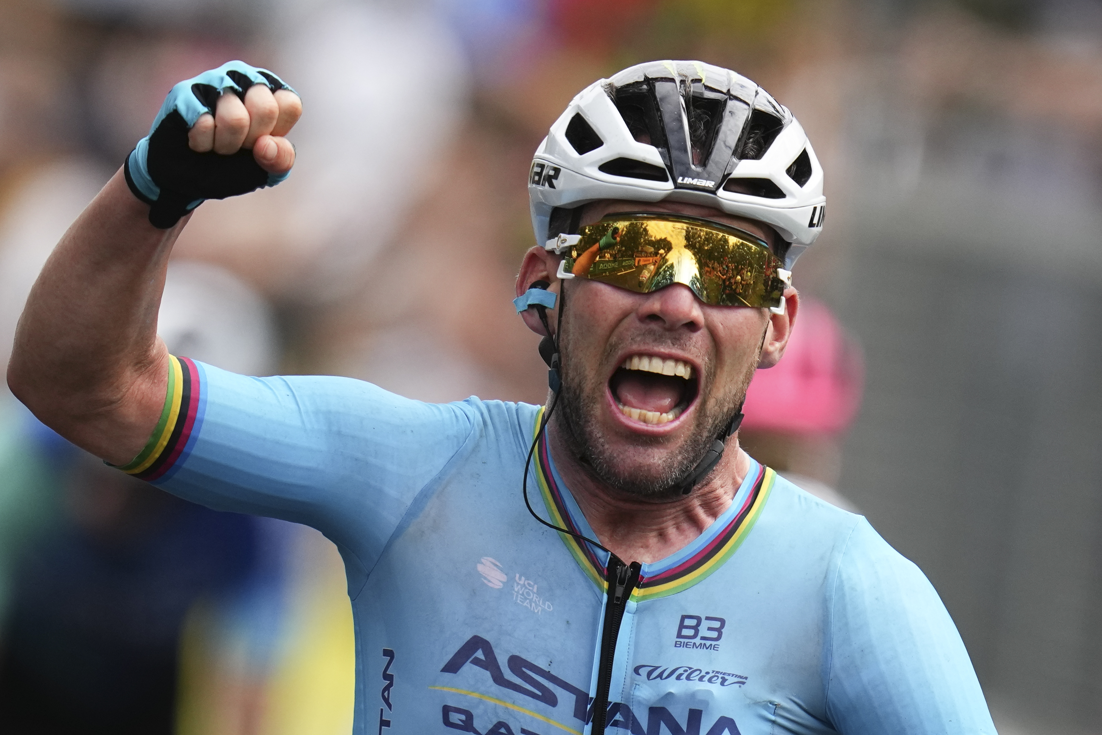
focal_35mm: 400
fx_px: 12243
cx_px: 551
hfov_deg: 5.2
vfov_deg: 3.4
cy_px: 368
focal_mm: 400
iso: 640
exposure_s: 1/3200
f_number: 3.2
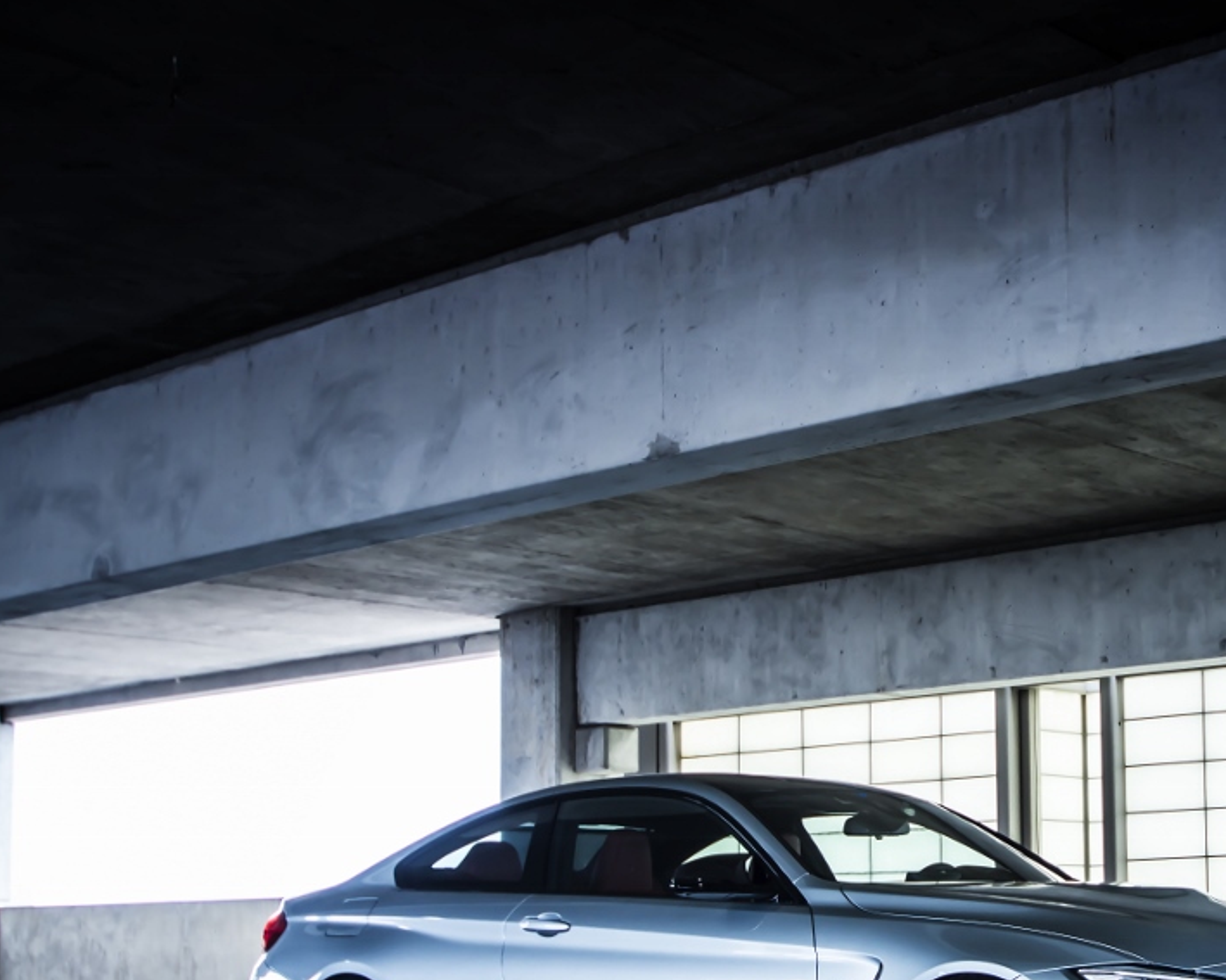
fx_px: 2213
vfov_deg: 24.7
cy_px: 732
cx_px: 1088
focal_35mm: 61
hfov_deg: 29.7
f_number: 4.5
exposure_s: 1/20
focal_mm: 24
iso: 200
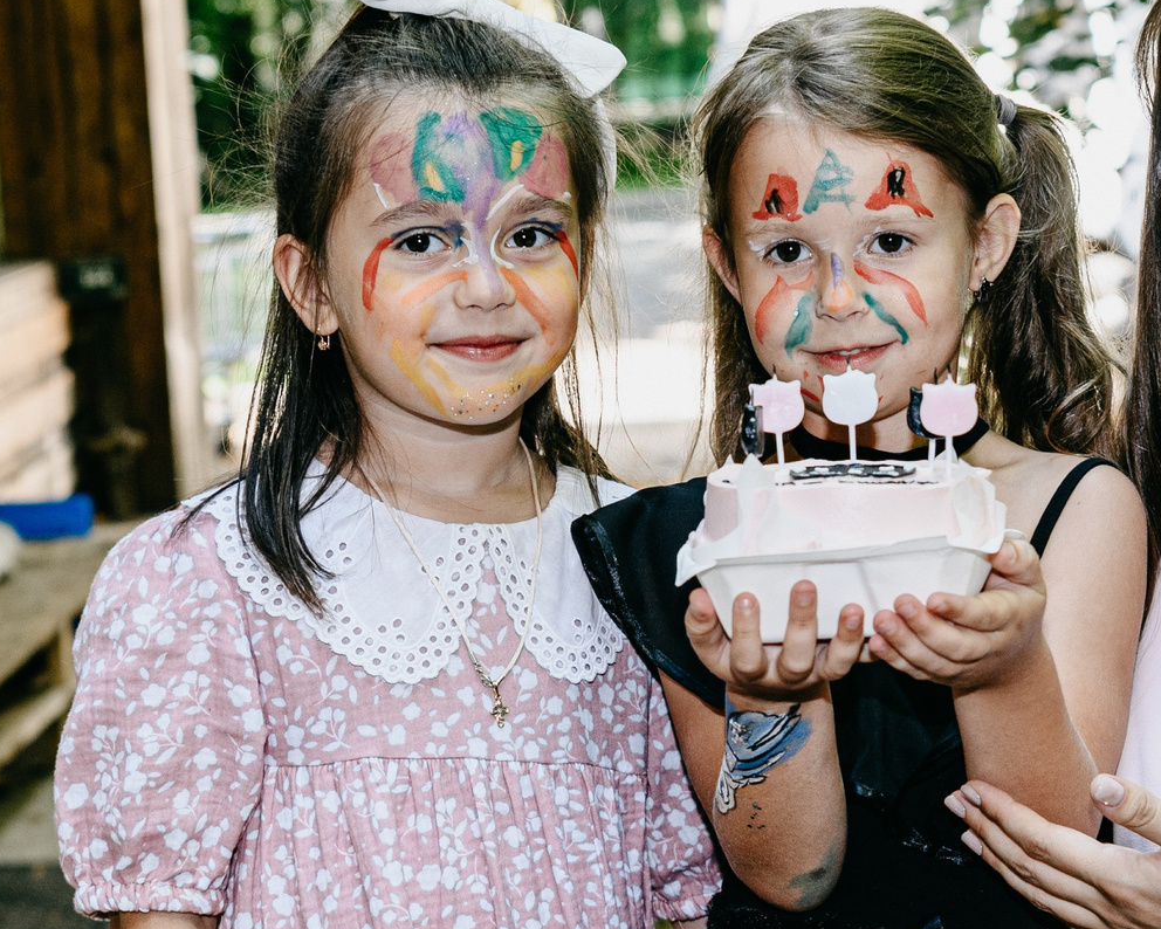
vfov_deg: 15.4
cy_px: 533
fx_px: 3437
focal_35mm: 100
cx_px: 787
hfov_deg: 19.1
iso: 320
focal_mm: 38
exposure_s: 1/160
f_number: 3.5
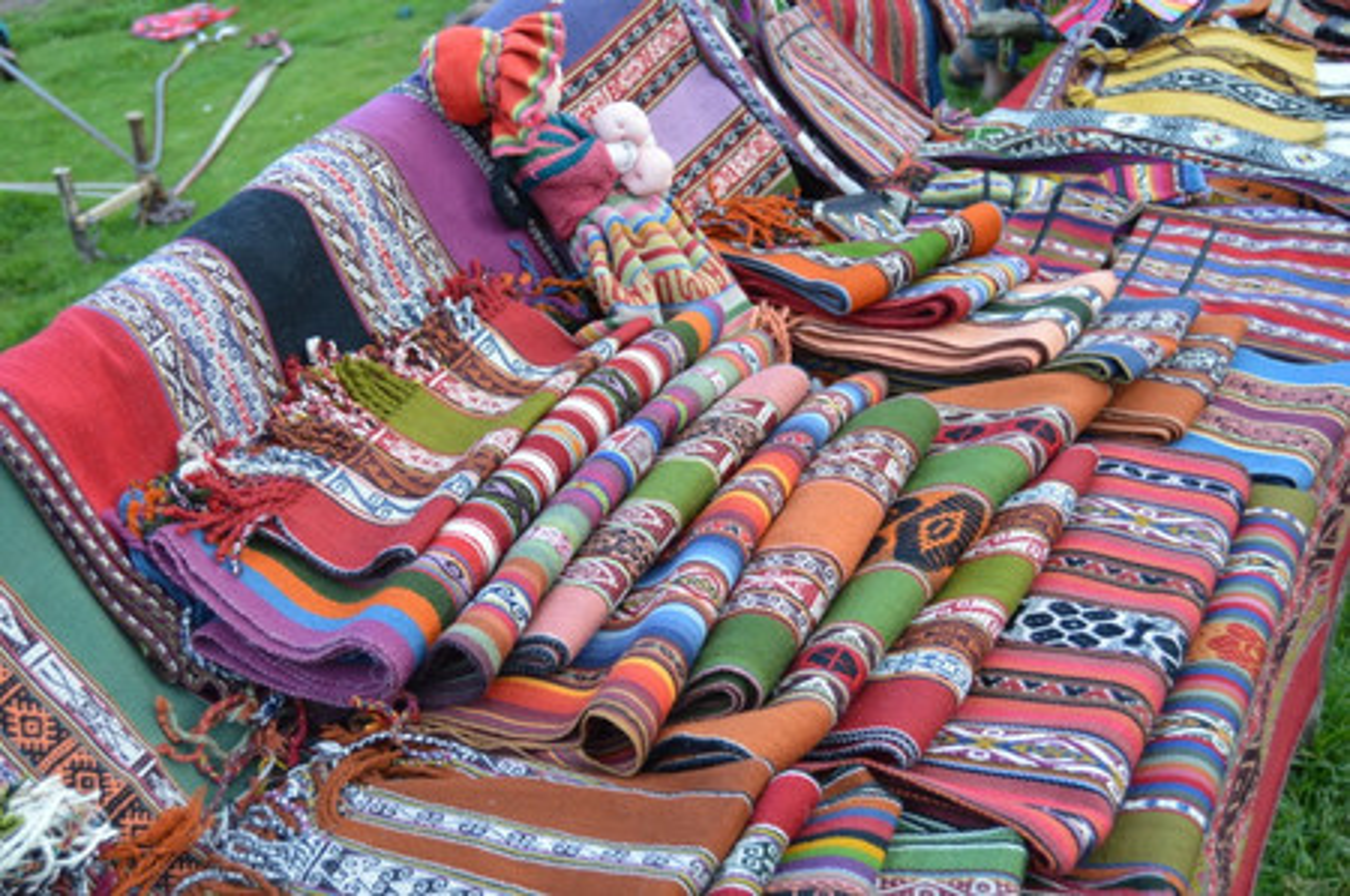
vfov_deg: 28.9
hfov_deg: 42.4
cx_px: 675
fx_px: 1742
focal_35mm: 46
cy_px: 448
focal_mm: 31
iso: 400
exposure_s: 1/100
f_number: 5
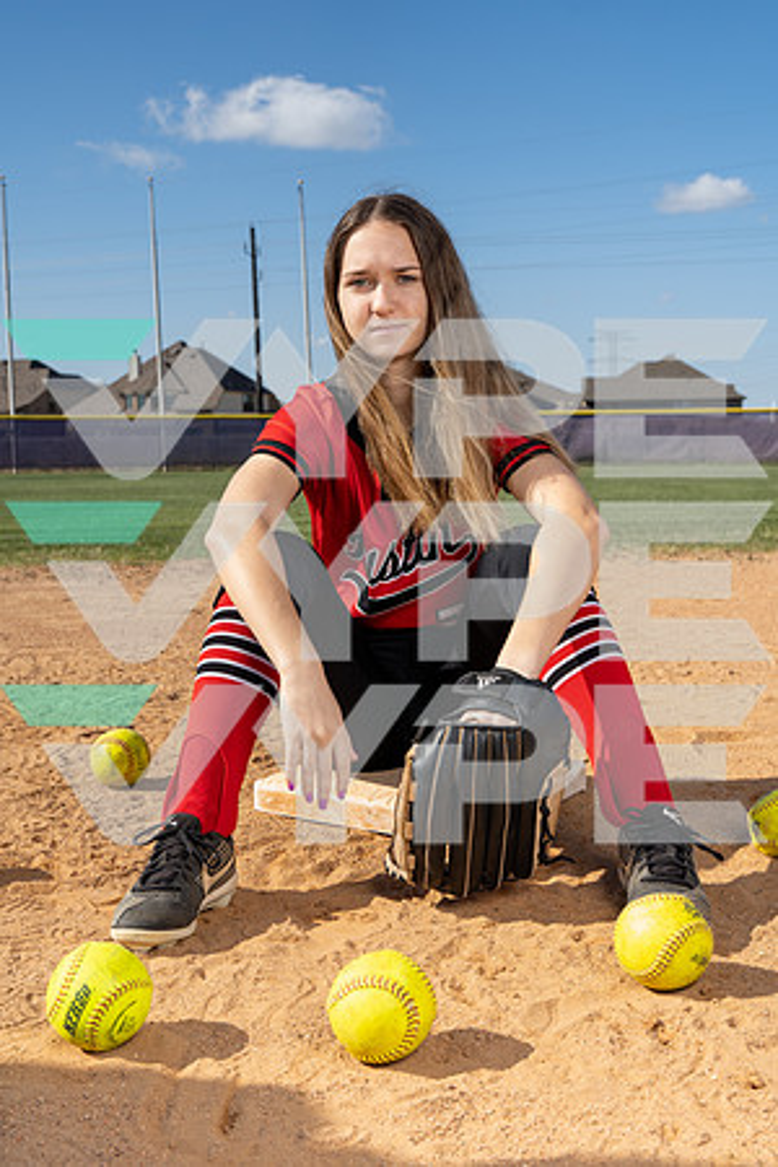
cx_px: 389
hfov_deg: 30.5
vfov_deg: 44.5
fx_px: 1426
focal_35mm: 44
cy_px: 584
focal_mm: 44
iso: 64
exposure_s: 1/250
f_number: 8
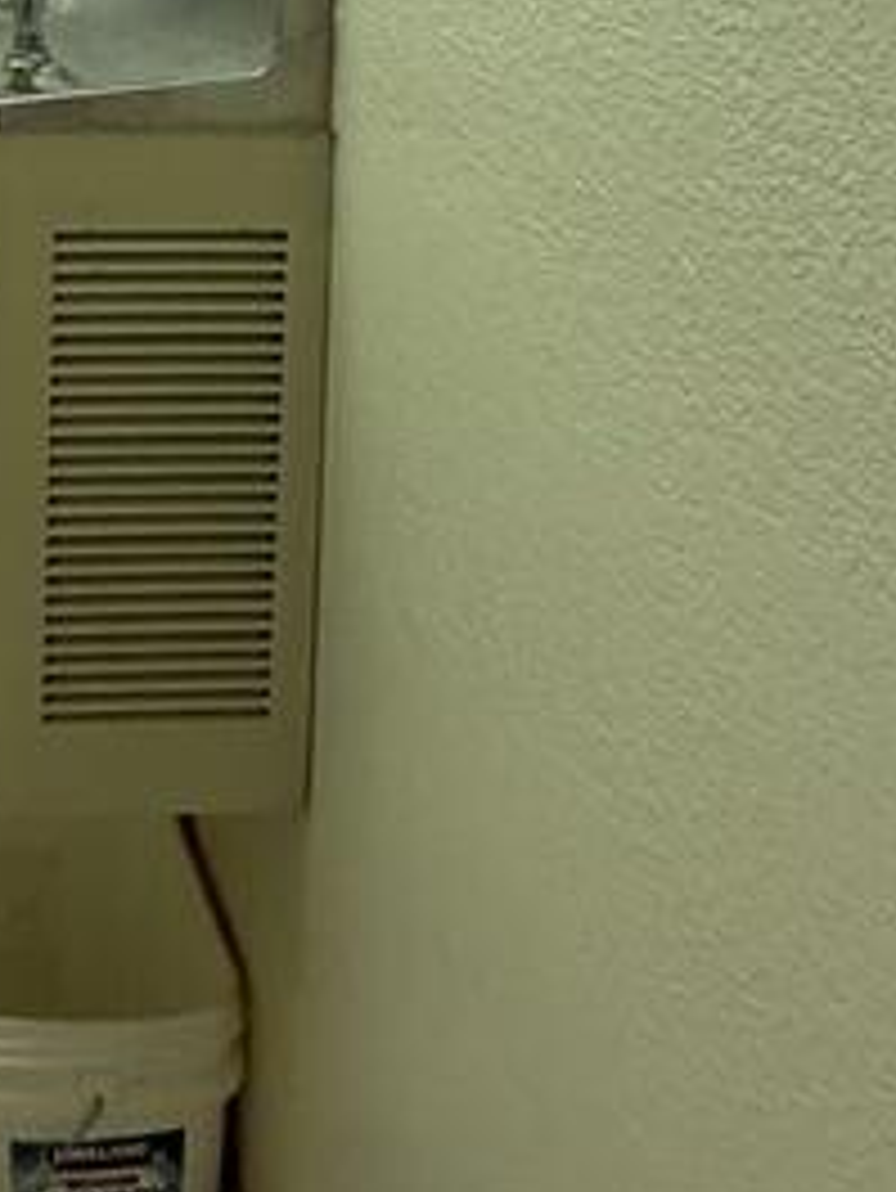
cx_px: -216
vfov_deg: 28.8
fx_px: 1862
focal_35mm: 54
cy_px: -364
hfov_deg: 24.2
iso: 200
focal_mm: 2.22
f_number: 2.2
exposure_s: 1/120
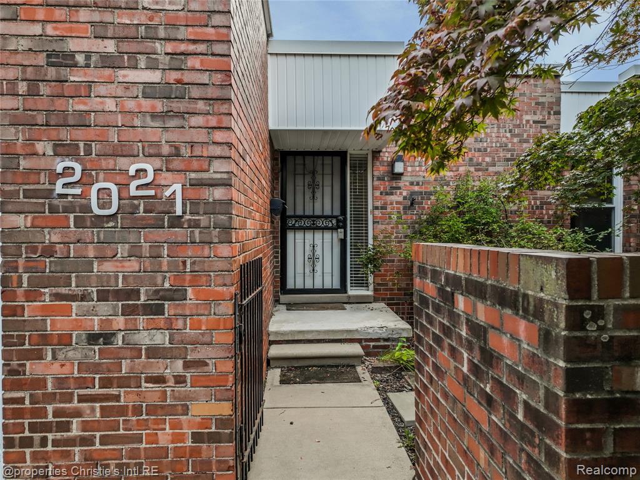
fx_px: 444
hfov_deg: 71.6
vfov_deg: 56.8
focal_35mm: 24
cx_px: 320
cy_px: 240
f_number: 2.8
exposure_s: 1/15
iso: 390
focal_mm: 12.29
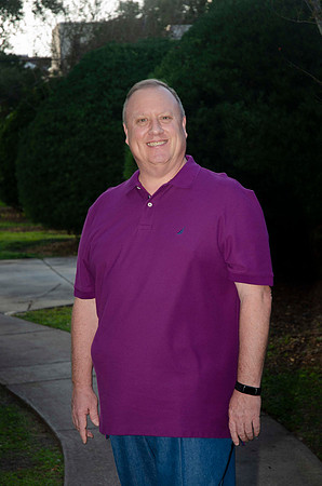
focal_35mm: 90
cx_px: 161
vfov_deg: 22.7
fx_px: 1213
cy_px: 243
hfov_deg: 15.1
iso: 100
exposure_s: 1/50
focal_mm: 60
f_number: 5
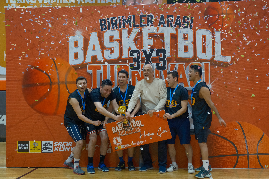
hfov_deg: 46.4
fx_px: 314
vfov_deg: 31.9
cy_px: 90
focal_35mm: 42
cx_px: 134
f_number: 3.2
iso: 3200
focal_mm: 28.3
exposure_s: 1/500
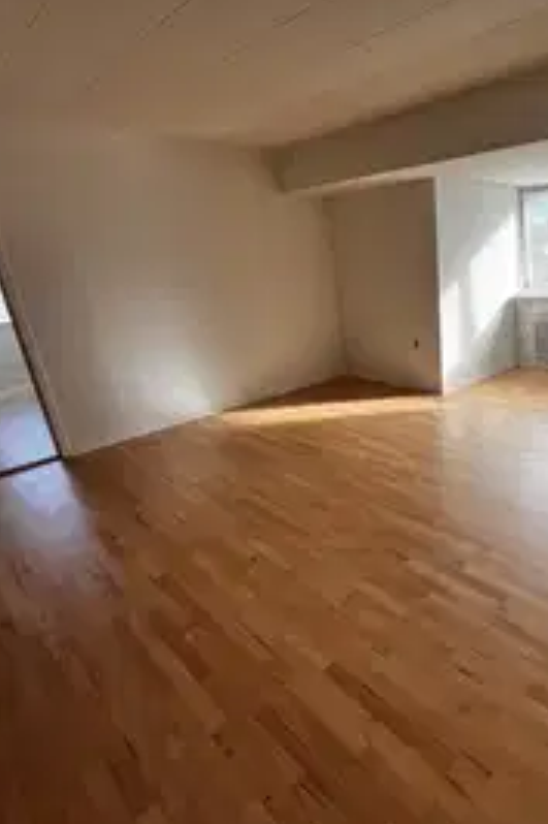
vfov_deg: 86.9
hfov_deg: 60.0
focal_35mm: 19
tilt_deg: -19.4
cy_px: 412
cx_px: 429
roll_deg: +3.0
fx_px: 434
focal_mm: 1.57
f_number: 1.8
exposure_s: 1/101
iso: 32
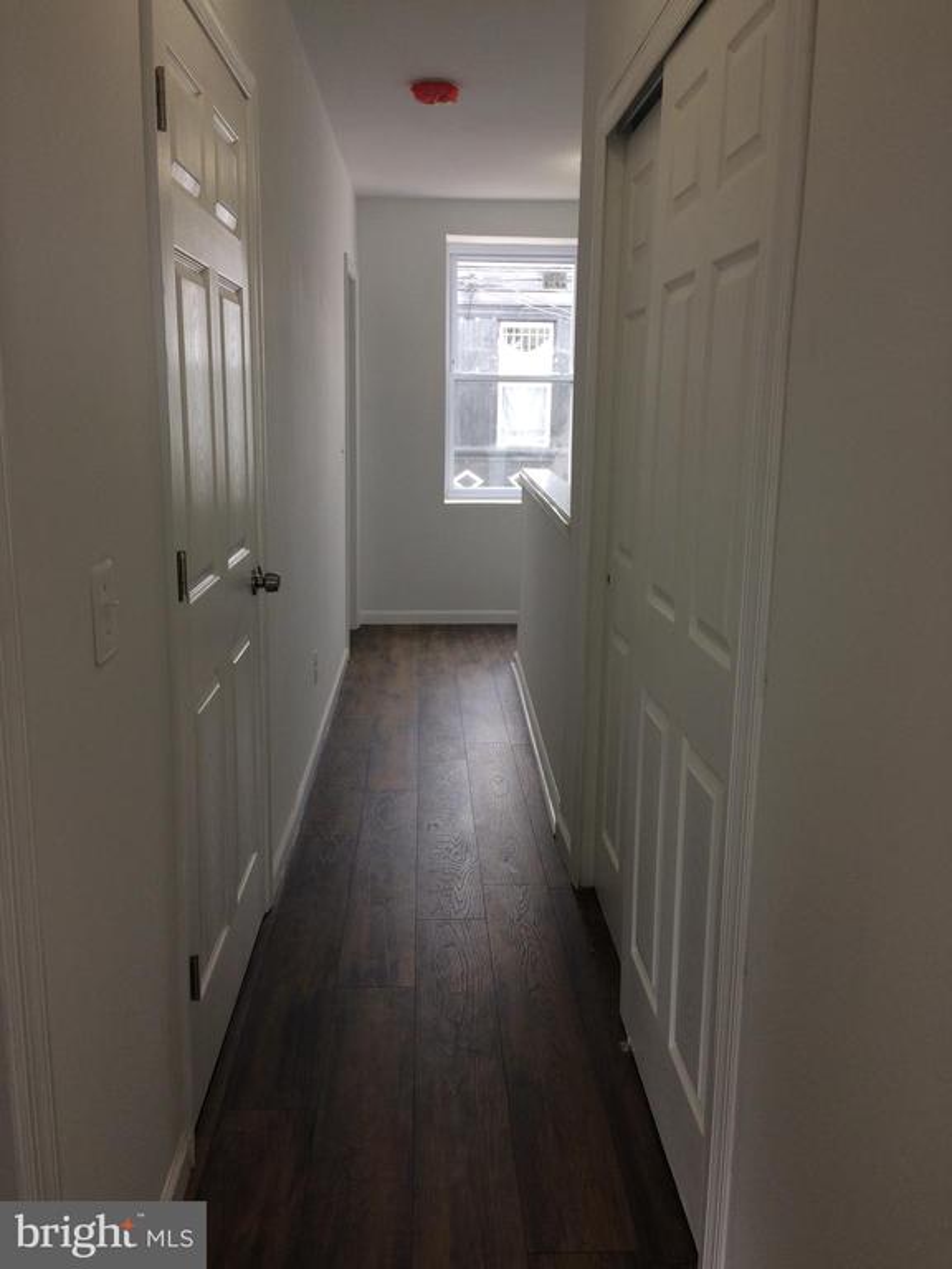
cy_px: 634
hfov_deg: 48.2
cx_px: 476
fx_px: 1063
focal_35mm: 29
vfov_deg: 61.7
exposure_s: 1/60
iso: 40
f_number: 2.2
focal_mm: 4.15
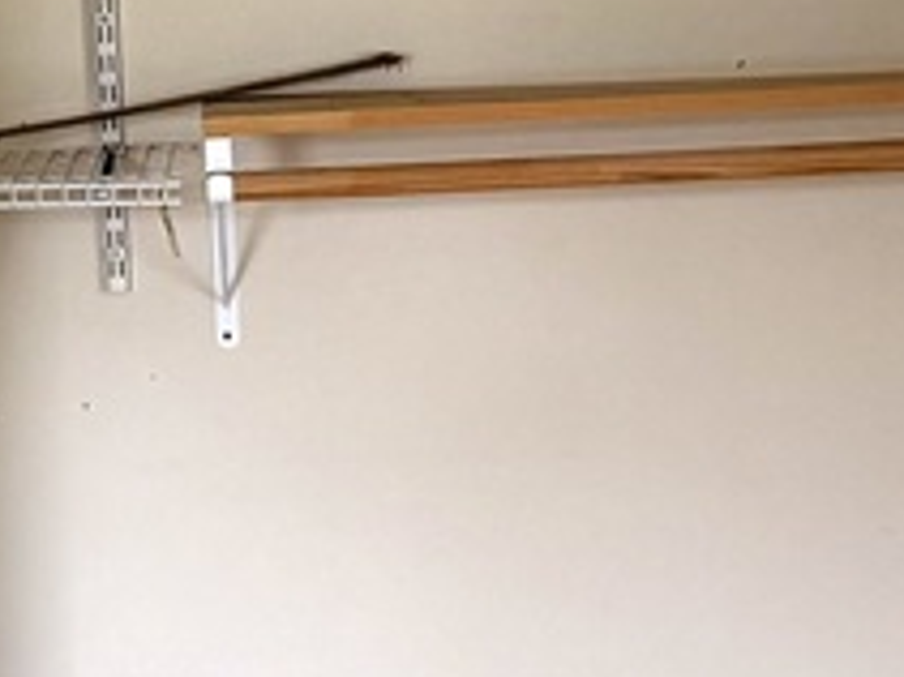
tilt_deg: -6.3
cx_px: -330
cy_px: 274
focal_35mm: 164
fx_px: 4280
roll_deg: +2.9
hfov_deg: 11.7
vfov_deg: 9.0
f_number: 1.78
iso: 200
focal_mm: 6.76
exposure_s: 1/88
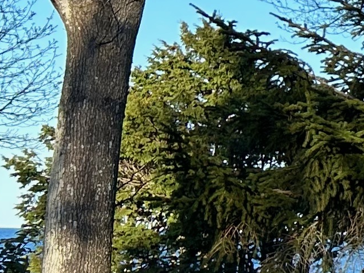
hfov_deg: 9.9
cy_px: 106
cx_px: 1008
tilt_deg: +3.7
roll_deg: -0.7
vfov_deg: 9.1
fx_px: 1714
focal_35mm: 163
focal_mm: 5.7
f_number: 1.5
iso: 50
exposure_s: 1/1901
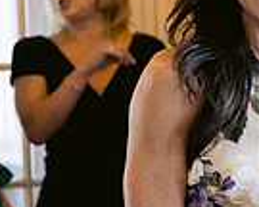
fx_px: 1541
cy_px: 218
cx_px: 526
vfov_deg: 7.7
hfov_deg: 9.0
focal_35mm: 201
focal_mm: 50
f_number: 2.8
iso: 800
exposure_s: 1/200
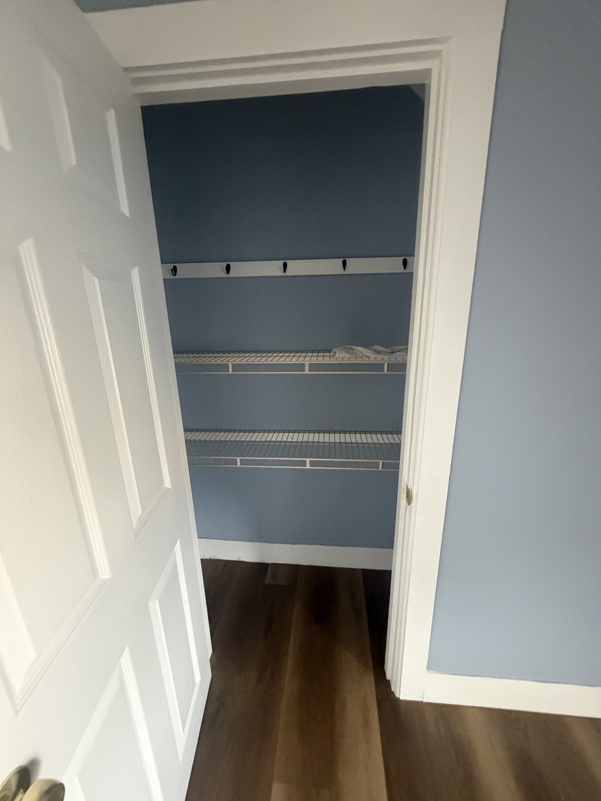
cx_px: 300
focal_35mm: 14
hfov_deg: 85.7
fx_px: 324
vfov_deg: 102.1
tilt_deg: -15.1
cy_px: 400
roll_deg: +1.0
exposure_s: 1/60
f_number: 2.2
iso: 800
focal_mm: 2.22
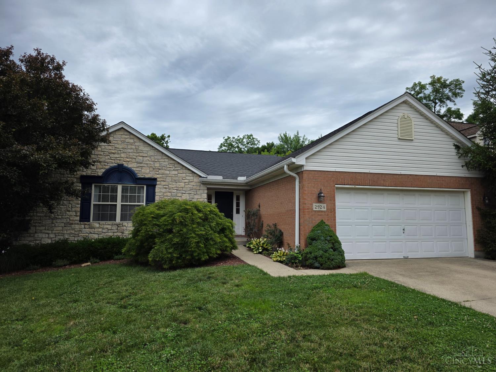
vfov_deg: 58.9
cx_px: 248
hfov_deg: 73.9
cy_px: 186
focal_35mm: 23
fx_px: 330
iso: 80
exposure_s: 1/3059
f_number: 1.7
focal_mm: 6.3
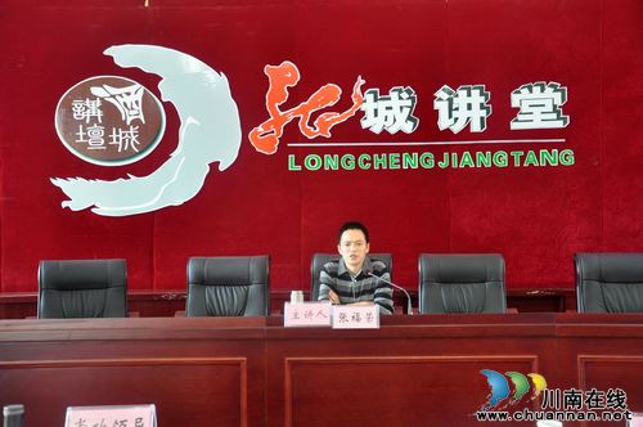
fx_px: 936
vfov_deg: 25.7
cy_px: 214
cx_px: 322
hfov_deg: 37.9
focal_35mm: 52
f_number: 4.5
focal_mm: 35
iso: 800
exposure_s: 1/15
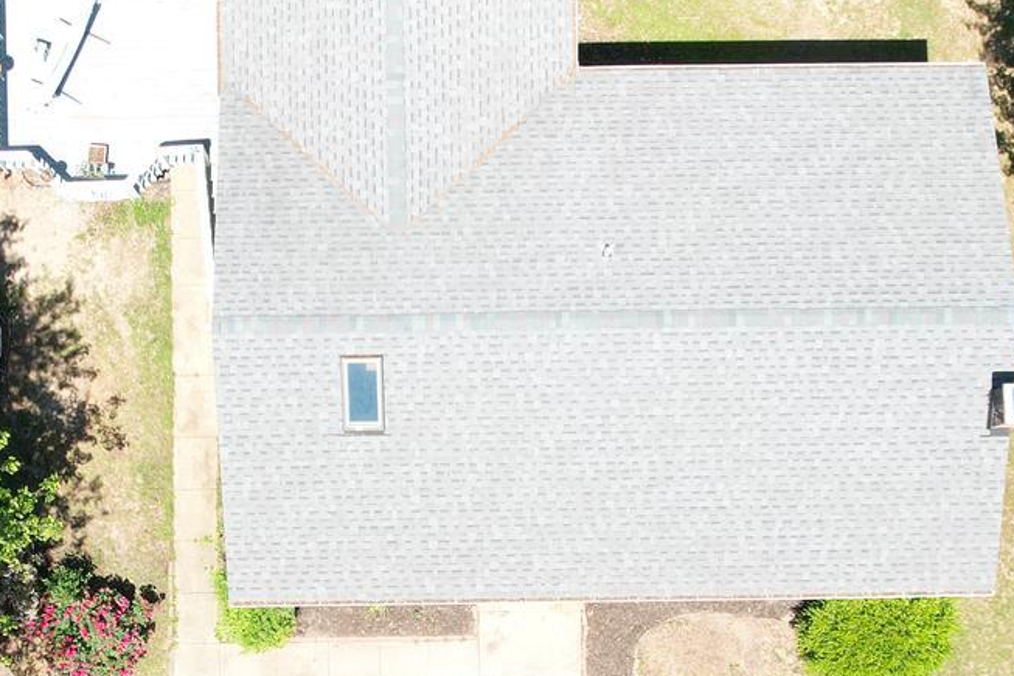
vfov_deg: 19.4
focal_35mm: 69
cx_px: 452
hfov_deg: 29.2
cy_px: 579
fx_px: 1943
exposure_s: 1/725
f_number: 2.8
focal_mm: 8.38
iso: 100
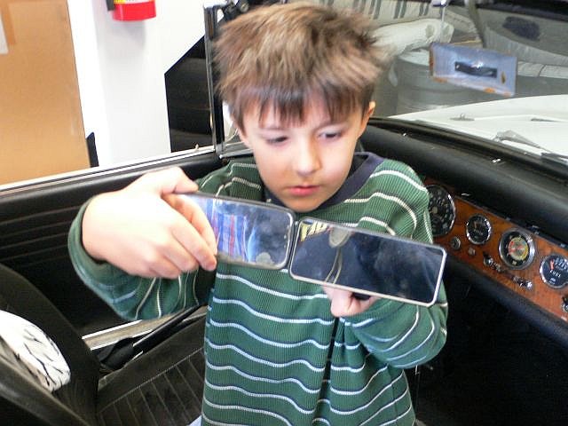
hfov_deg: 54.0
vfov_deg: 41.8
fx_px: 558
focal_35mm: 34
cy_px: 213
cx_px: 284
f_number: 2.8
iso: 200
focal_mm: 6.3
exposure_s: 1/8
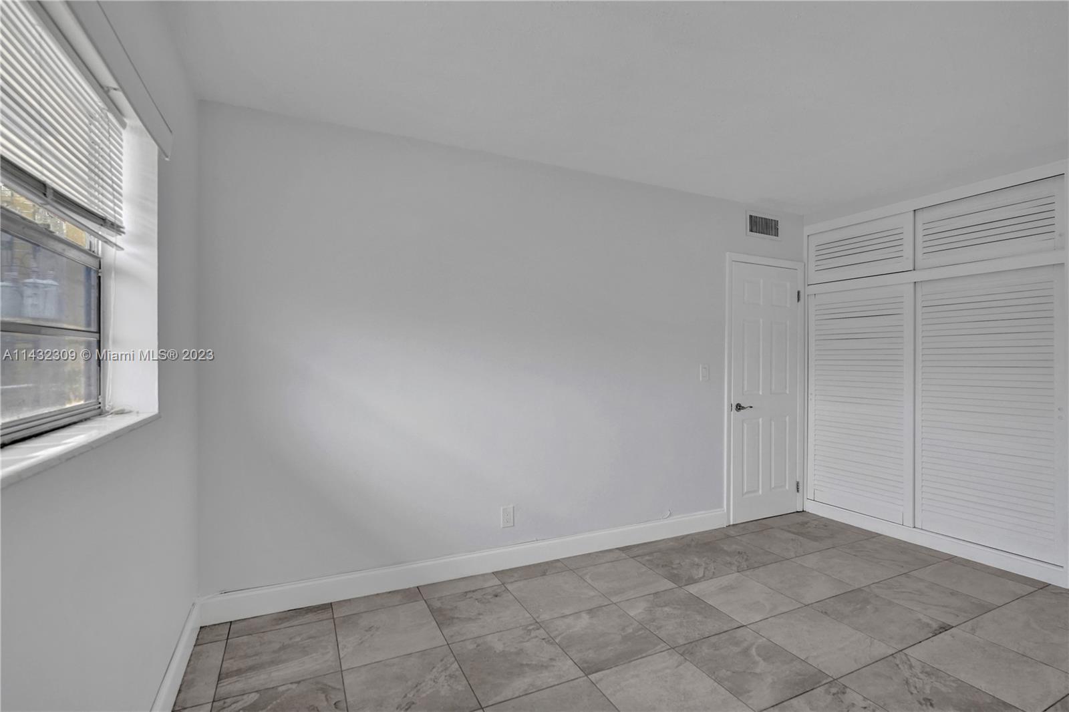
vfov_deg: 71.4
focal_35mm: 17
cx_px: 534
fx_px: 496
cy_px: 356
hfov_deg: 94.3
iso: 1600
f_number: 4.5
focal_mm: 16.7
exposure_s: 1/160
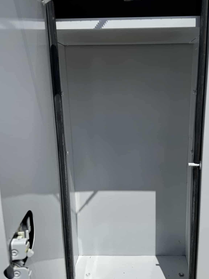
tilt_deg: -8.2
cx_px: 128
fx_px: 258
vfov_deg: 56.8
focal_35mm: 32
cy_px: 143
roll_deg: -0.6
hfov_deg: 43.9
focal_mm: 6.76
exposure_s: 1/12346
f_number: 1.78
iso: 80
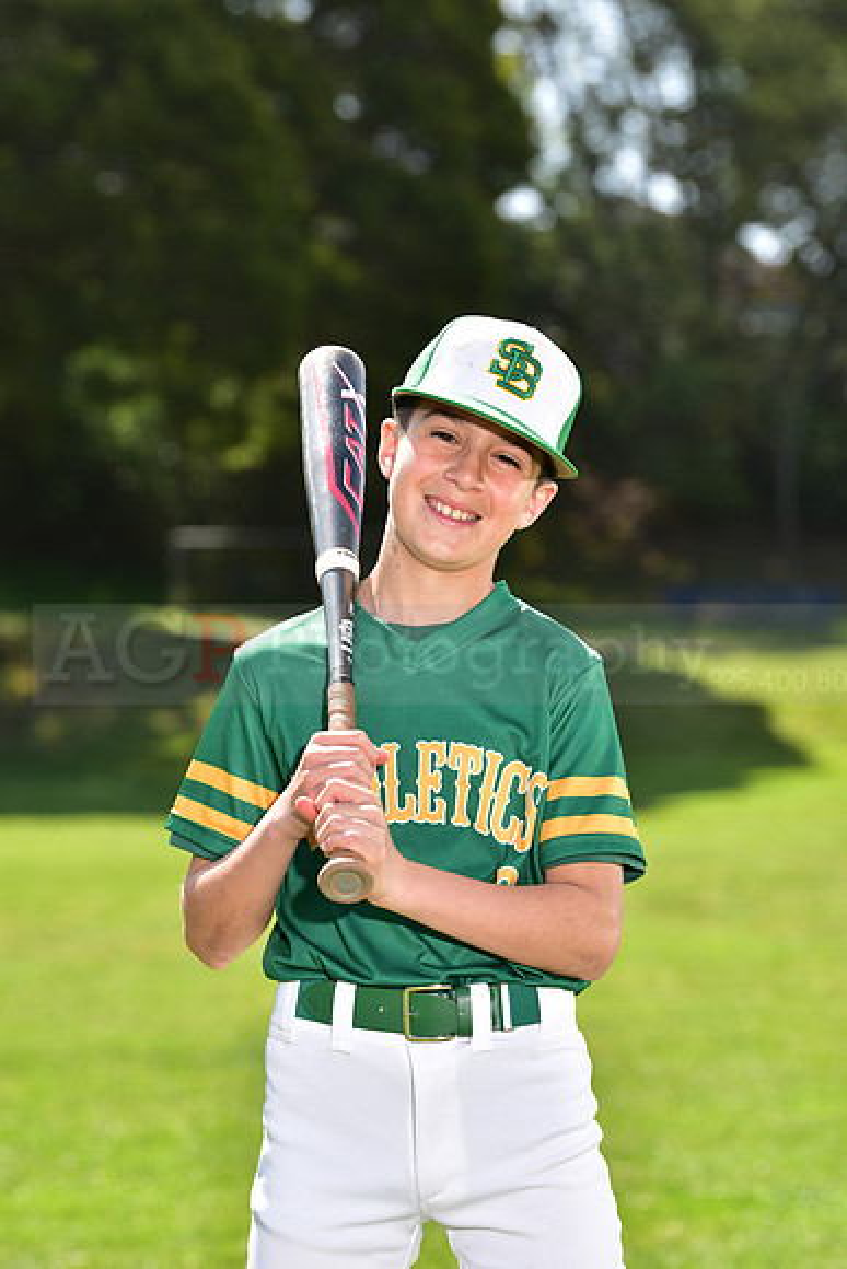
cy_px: 634
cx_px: 424
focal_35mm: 135
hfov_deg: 10.2
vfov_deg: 15.2
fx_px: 4761
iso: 100
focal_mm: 135
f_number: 5.6
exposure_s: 1/200
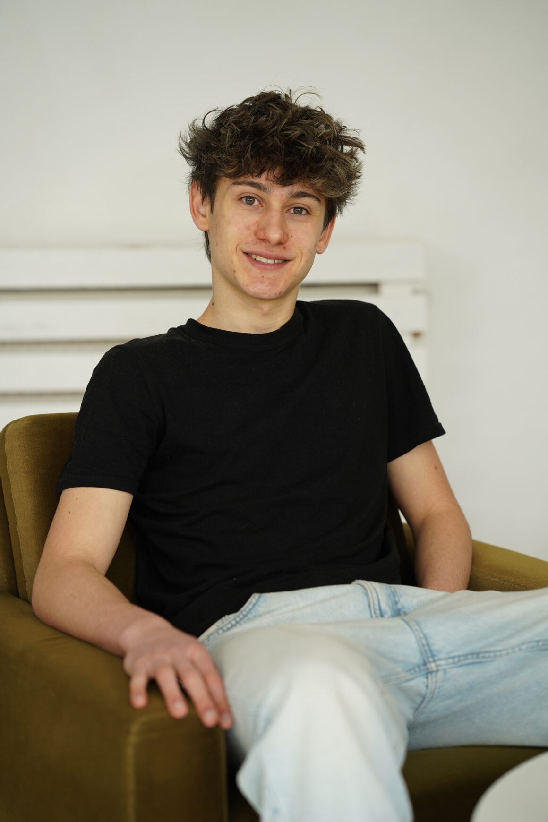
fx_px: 1941
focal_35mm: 85
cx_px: 274
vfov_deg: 23.9
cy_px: 411
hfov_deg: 16.1
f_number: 2.5
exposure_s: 1/200
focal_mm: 85
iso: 500
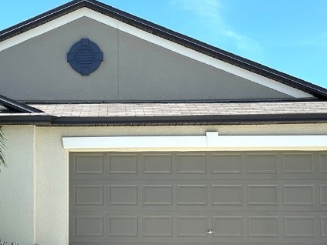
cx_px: 93
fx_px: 548
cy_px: 168
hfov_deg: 32.8
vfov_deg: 25.1
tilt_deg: +3.7
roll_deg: +0.5
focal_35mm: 58
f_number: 1.78
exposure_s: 1/5848
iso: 80
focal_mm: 6.86
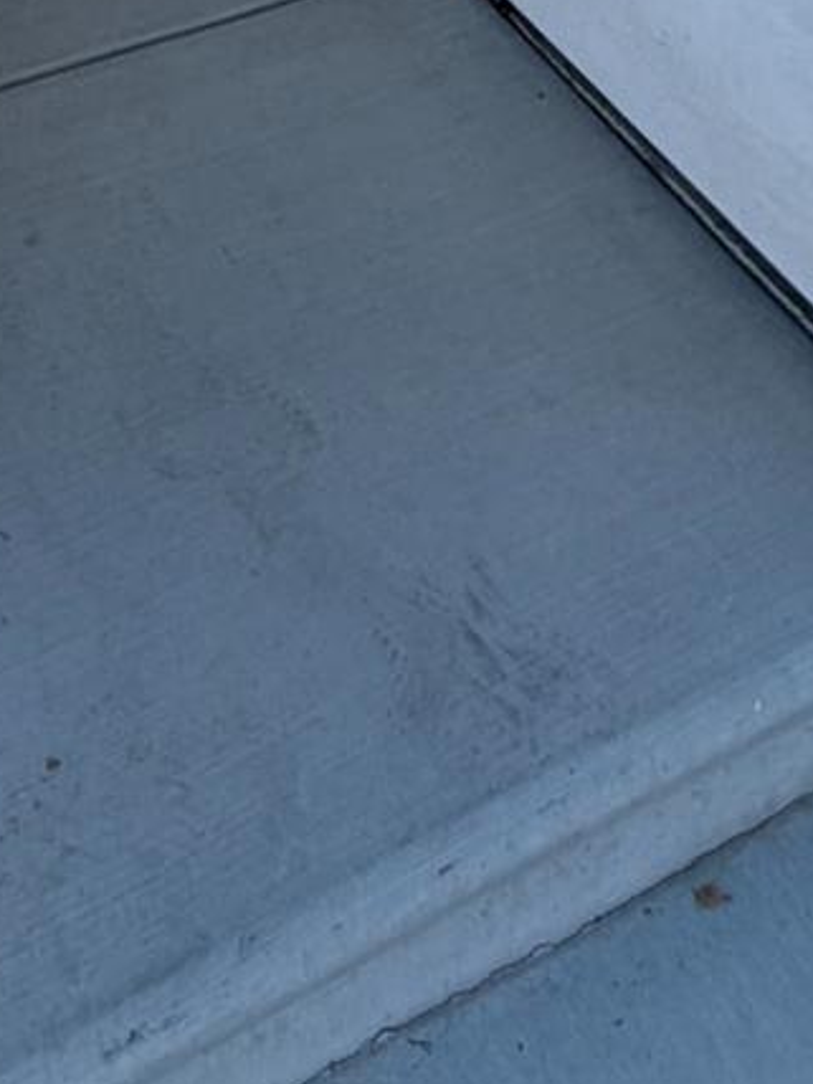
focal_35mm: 49
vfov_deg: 24.3
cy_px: -731
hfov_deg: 29.3
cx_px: 211
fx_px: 1534
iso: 50
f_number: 2.2
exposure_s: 1/502
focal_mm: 2.22
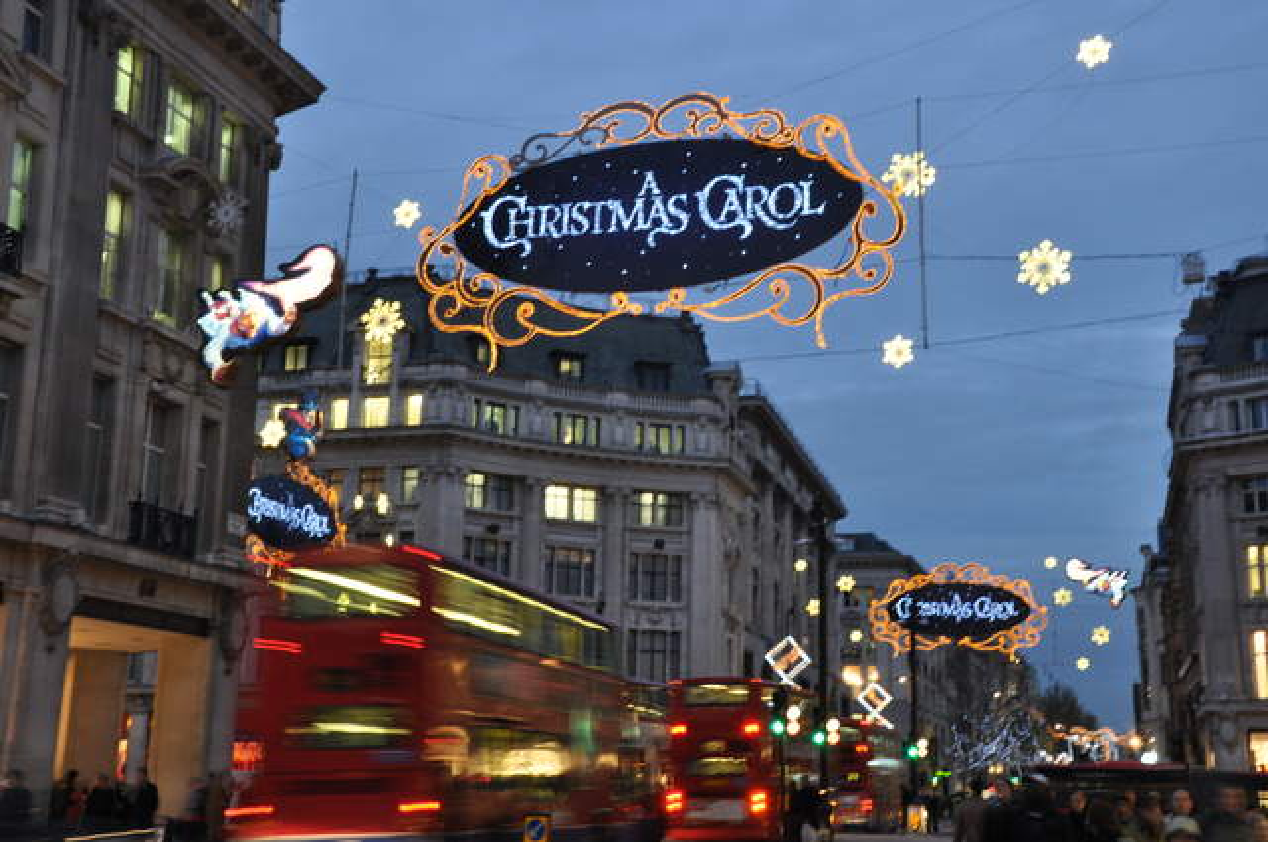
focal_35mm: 45
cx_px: 634
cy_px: 421
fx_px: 1583
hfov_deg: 43.7
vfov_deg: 29.8
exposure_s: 1/3
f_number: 14
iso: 640
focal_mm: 30
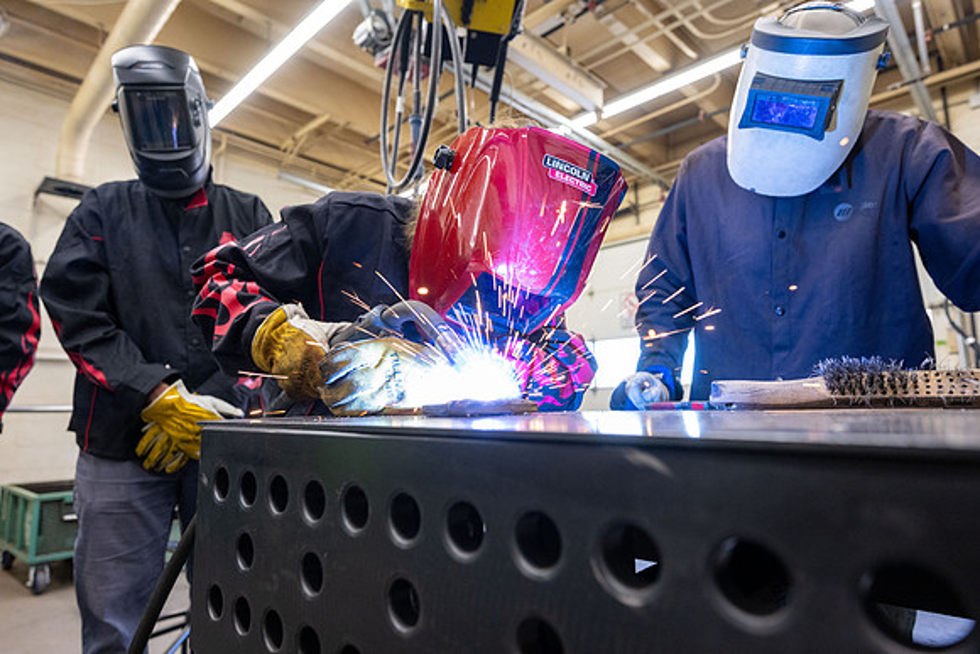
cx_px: 490
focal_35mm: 20
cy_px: 327
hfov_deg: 82.6
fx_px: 558
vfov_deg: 60.7
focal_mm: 20.5
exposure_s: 1/200
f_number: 4
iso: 1600
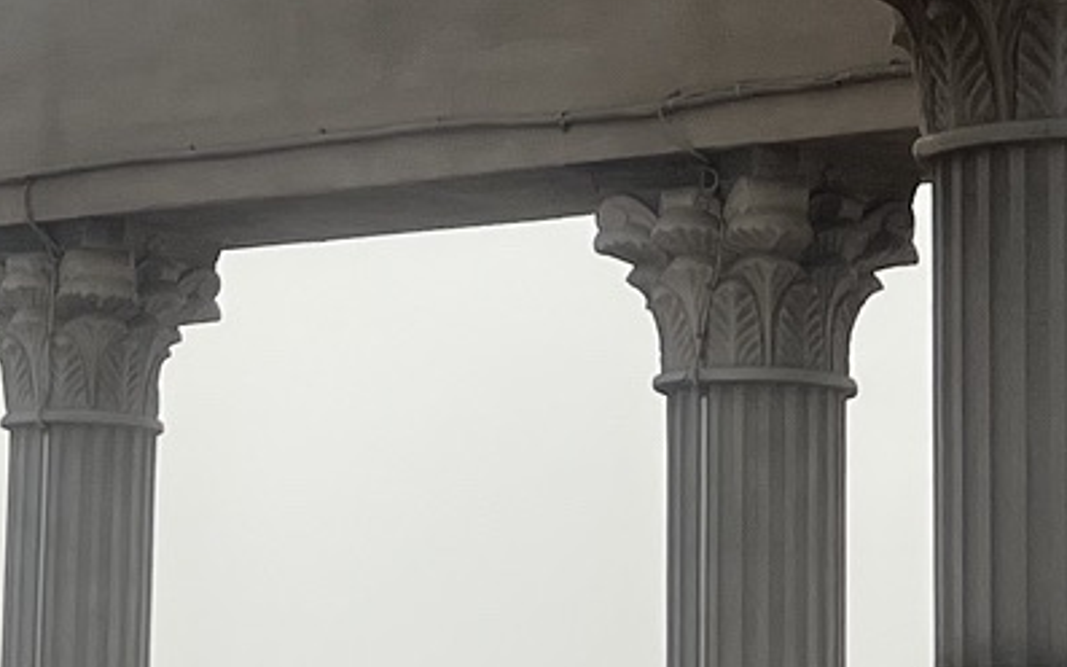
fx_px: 4041
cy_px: 167
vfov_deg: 9.4
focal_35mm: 139
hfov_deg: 14.6
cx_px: -145
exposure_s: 1/11364
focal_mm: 5.7
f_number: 1.5
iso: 50
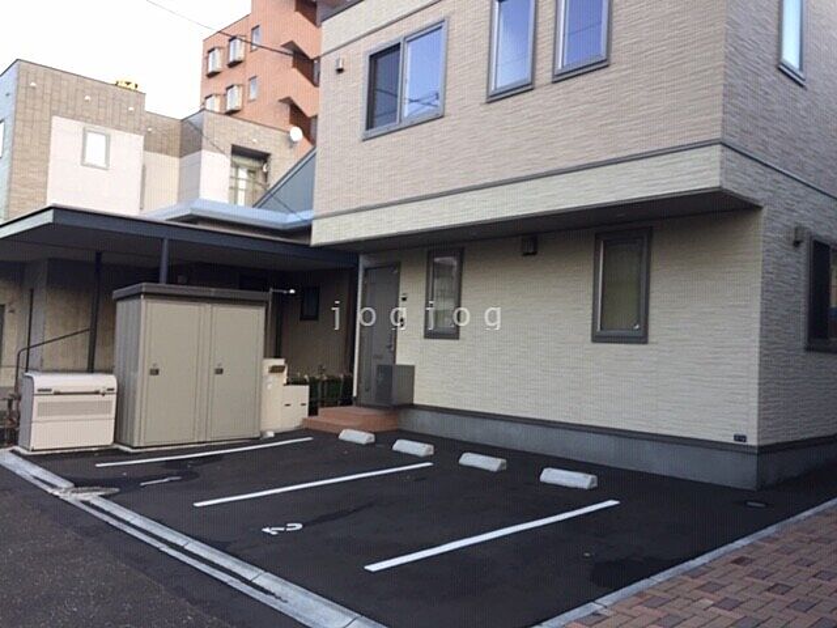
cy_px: 314
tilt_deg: +3.8
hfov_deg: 61.7
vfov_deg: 48.2
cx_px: 418
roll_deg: -1.8
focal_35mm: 29
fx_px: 701
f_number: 2.2
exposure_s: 1/120
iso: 40
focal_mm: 4.15
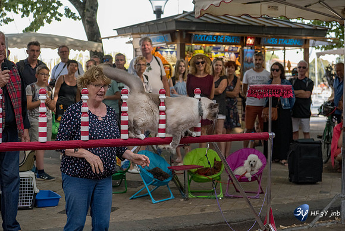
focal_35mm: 70
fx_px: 671
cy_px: 116
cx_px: 172
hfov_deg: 28.8
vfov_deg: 19.5
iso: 2000
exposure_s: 1/800
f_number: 6.3
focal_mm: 70
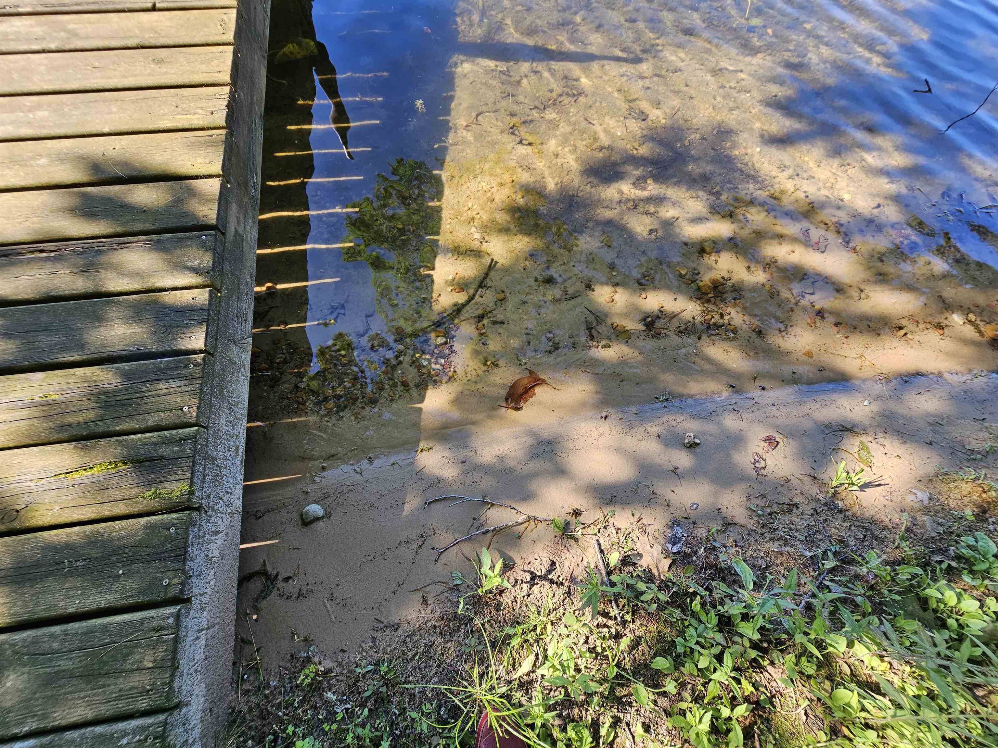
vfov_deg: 89.9
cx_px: 499
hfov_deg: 106.2
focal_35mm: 13
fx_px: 375
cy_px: 374
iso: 50
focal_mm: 2.2
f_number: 2.2
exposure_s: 1/195
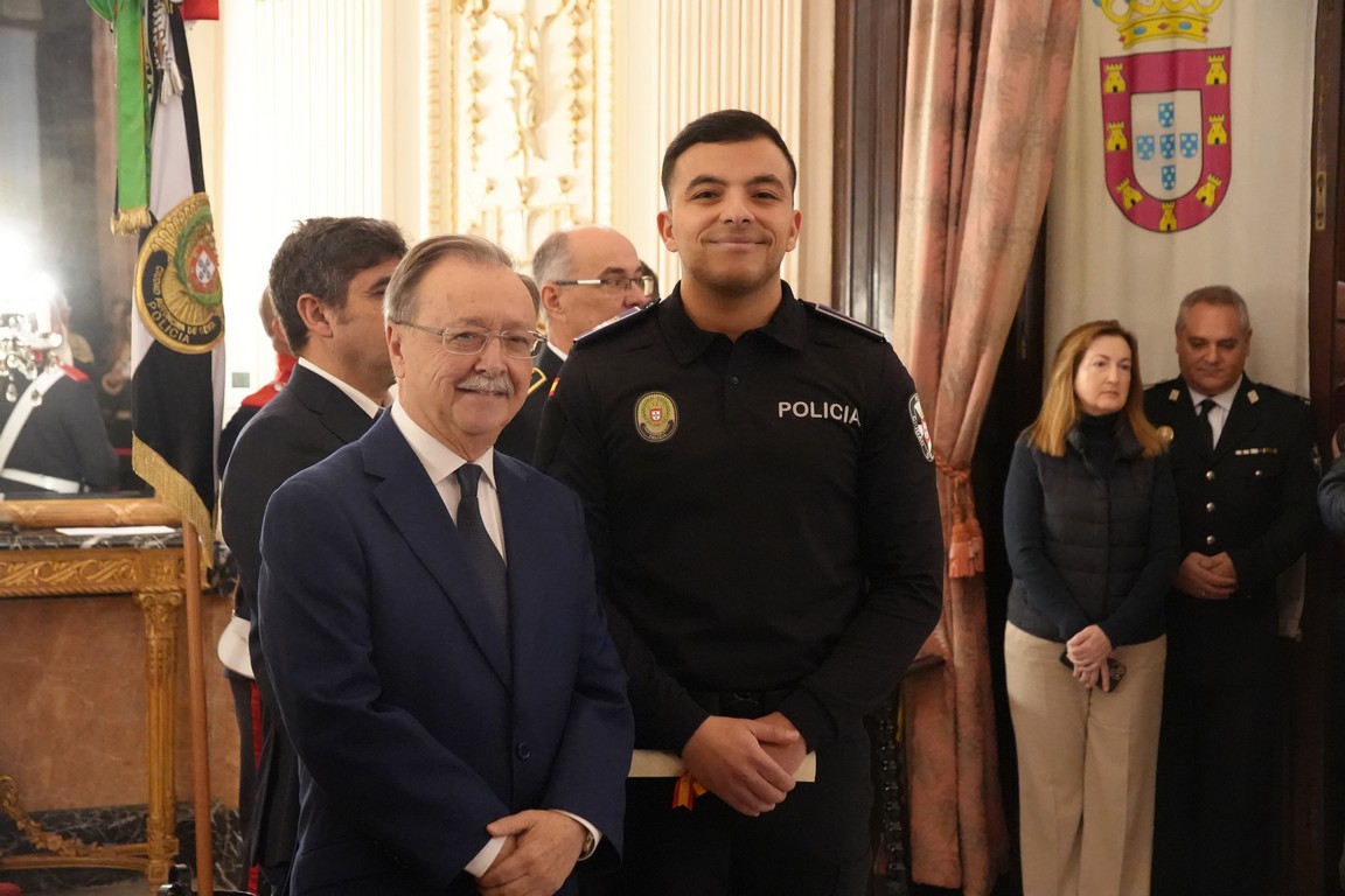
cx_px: 672
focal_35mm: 64
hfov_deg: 31.4
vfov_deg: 21.2
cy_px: 448
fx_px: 2391
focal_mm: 43
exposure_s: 1/160
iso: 10000
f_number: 4.5
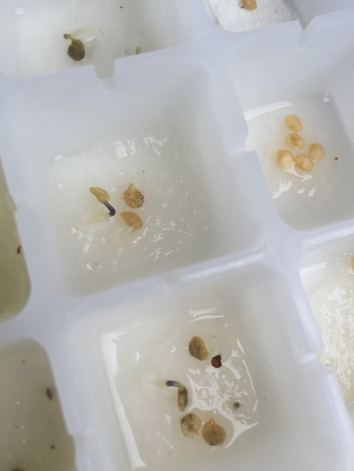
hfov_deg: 48.2
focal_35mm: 29
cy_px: 236
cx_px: 177
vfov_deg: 61.7
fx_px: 395
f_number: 2.2
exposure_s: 1/353
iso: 32
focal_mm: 4.15
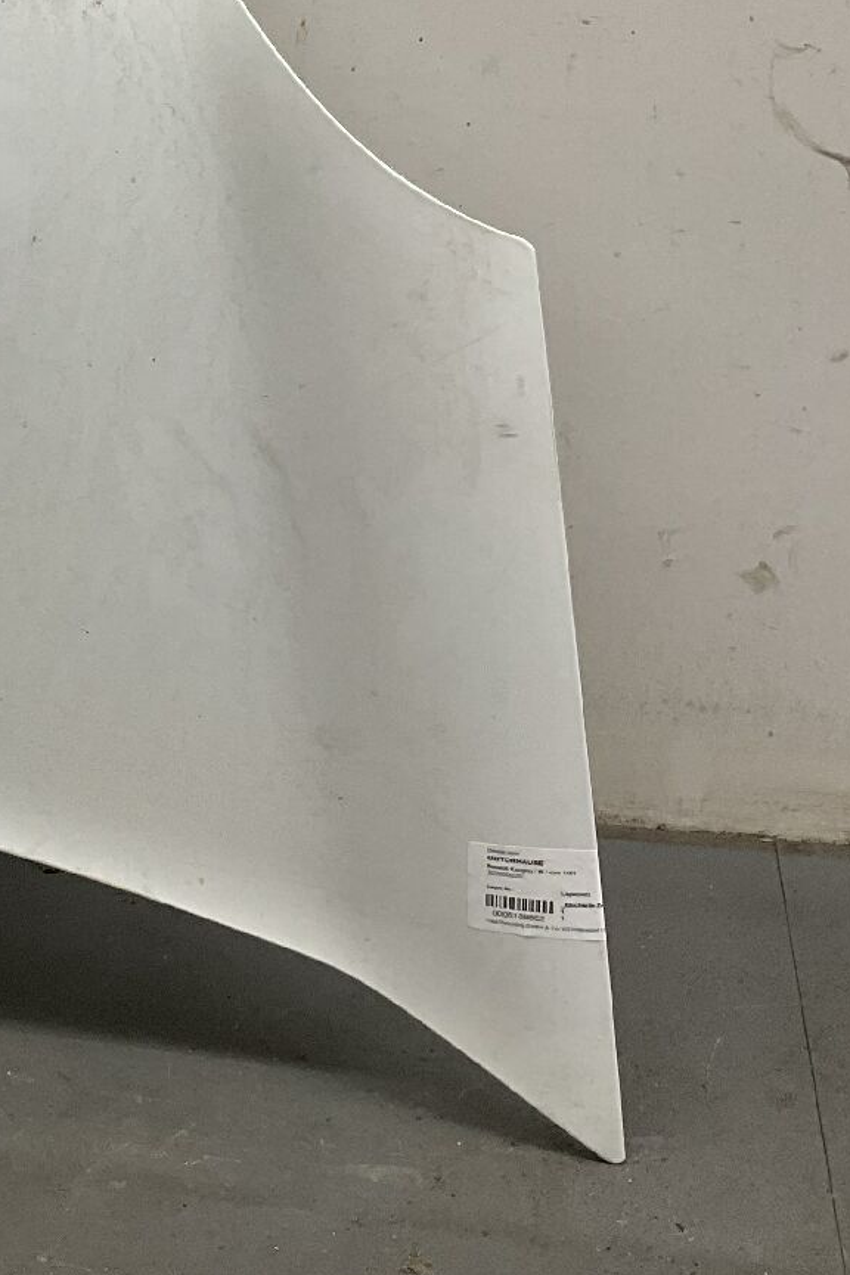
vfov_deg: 29.8
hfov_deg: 17.7
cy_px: 393
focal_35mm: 67
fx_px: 2373
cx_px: -513
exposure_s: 1/100
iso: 40
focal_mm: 3
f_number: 1.8
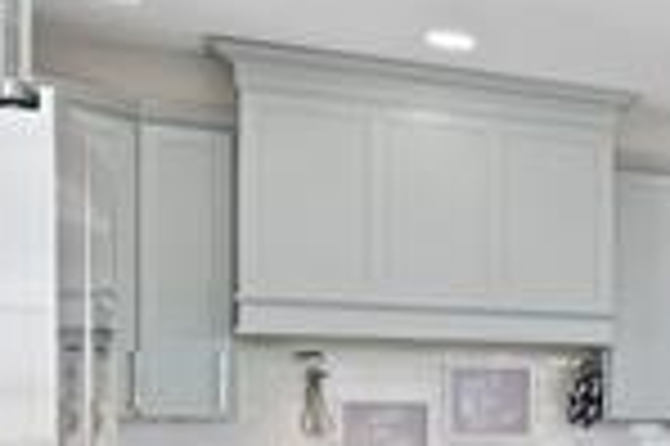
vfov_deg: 18.2
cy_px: 444
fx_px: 1357
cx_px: 1313
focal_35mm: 73
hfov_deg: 18.7
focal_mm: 17
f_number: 8
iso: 400
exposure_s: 1/20
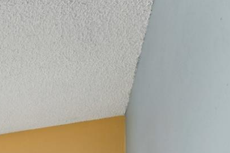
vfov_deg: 20.3
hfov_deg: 21.3
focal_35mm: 55
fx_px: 351
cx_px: -197
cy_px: 244
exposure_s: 1.3
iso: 125
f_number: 22
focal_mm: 14
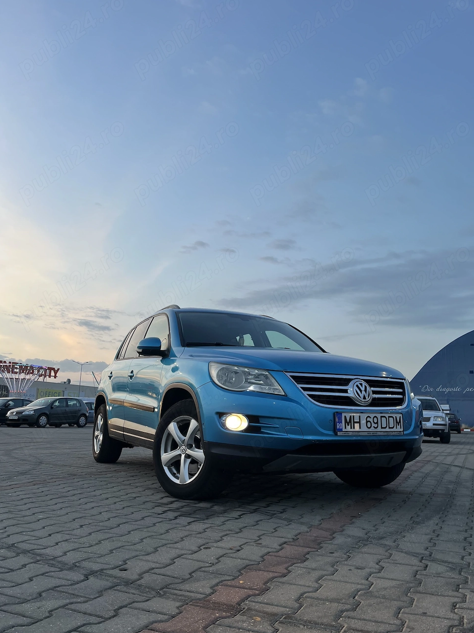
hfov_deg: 51.3
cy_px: 313
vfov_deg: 65.3
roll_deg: -0.5
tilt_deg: +11.3
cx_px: 244
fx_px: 493
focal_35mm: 27
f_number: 1.6
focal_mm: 5.1
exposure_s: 1/122
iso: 40
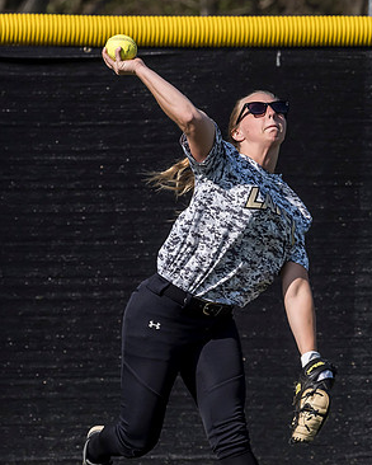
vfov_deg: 1.7
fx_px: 15765
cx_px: 238
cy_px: 219
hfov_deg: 1.4
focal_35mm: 1146
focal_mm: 300
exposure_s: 1/2000
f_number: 6.3
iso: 400
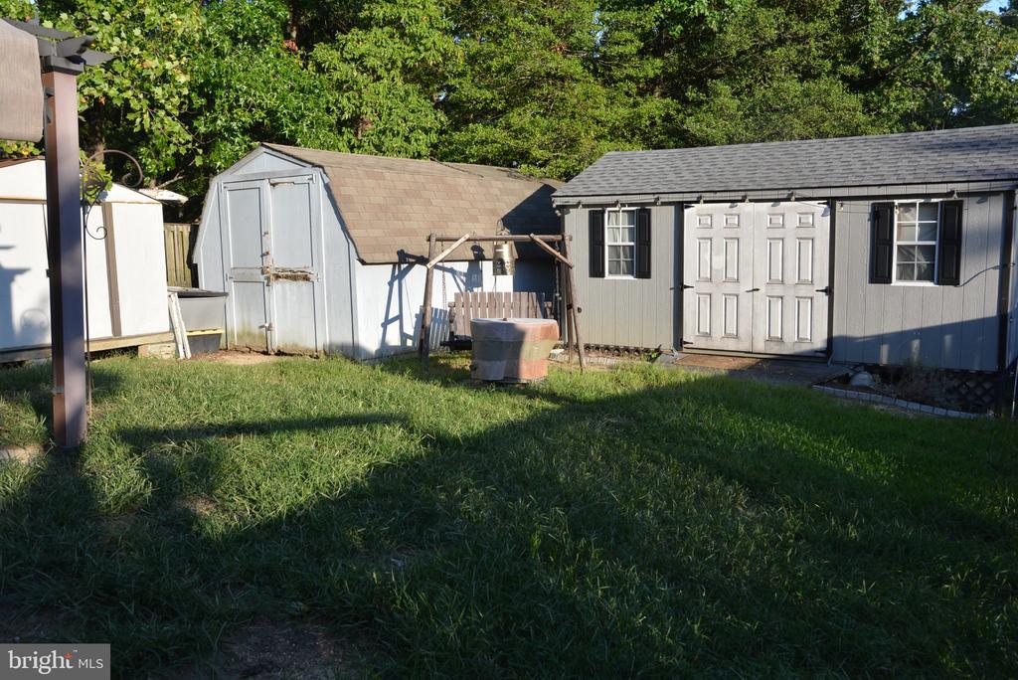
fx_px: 849
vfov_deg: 43.7
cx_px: 509
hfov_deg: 61.9
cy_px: 340
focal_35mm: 30
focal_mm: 20
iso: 200
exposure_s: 1/200
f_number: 7.1
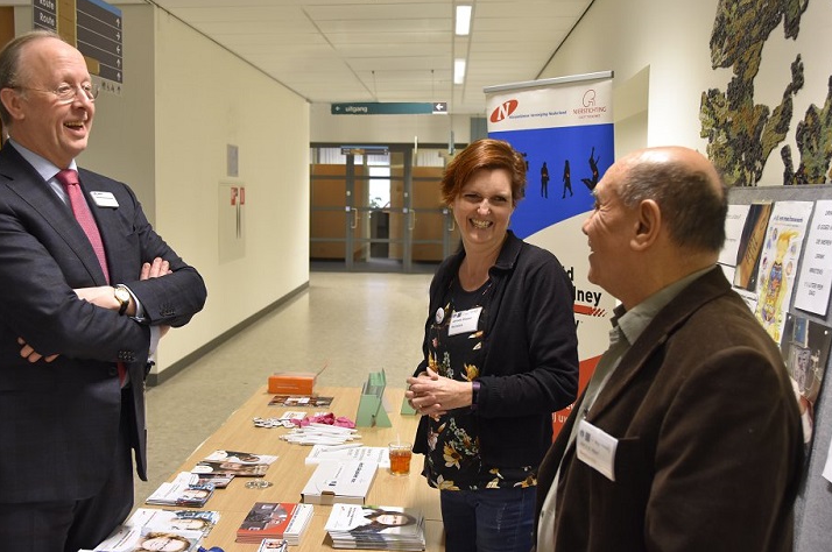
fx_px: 854
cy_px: 268
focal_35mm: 37
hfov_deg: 51.9
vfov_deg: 35.8
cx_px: 388
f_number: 4
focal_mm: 22
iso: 800
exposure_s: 1/60
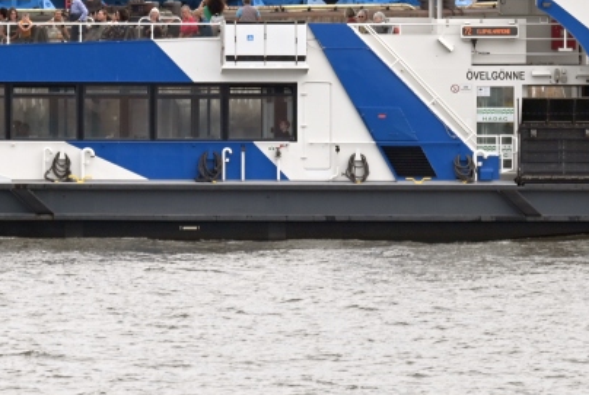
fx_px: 11621
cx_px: 160
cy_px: 18
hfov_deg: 2.9
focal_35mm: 709
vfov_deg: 1.9
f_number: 5.6
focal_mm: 280
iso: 200
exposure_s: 1/1000
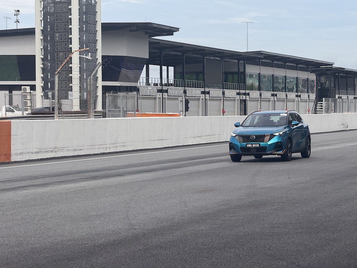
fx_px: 1238
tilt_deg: -1.1
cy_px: 134
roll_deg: +0.1
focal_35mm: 120
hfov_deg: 16.4
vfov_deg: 12.3
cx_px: 178
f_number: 2.8
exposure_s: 1/1318
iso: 50
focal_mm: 15.66
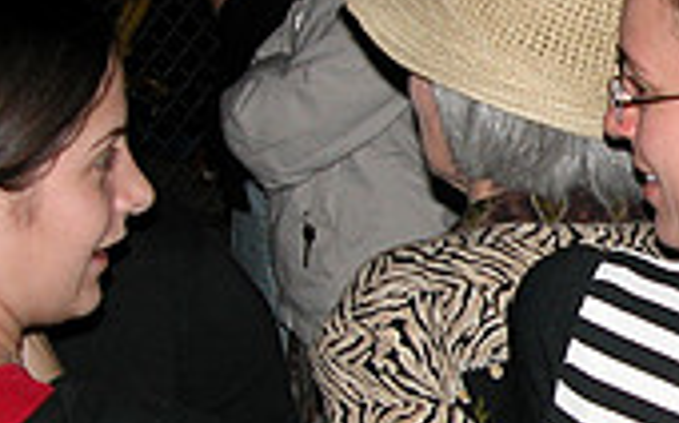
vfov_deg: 10.6
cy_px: 301
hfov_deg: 16.5
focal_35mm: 123
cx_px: 739
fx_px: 2275
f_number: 2.8
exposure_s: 1/60
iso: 100
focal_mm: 8.9
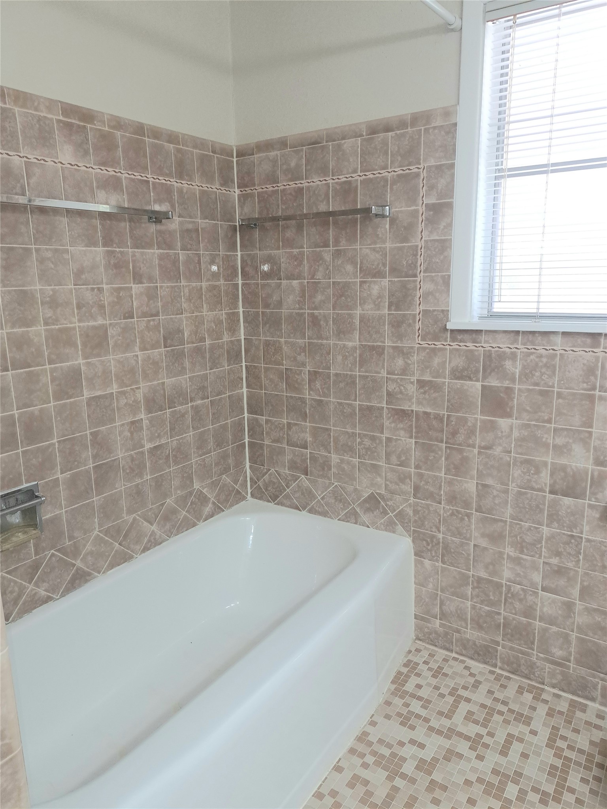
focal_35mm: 24
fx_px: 561
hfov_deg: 56.8
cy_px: 404
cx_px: 304
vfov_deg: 71.6
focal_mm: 5.23
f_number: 1.8
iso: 400
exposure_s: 1/60.2
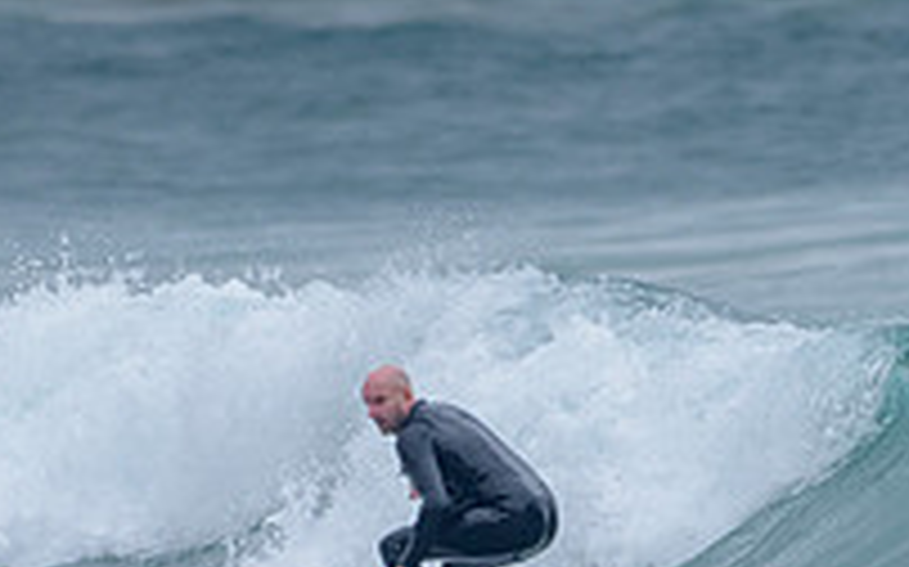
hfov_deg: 1.2
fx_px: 44443
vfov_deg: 0.7
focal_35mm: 1795
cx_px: 516
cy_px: 519
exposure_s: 1/1250
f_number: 5.6
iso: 500
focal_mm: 500
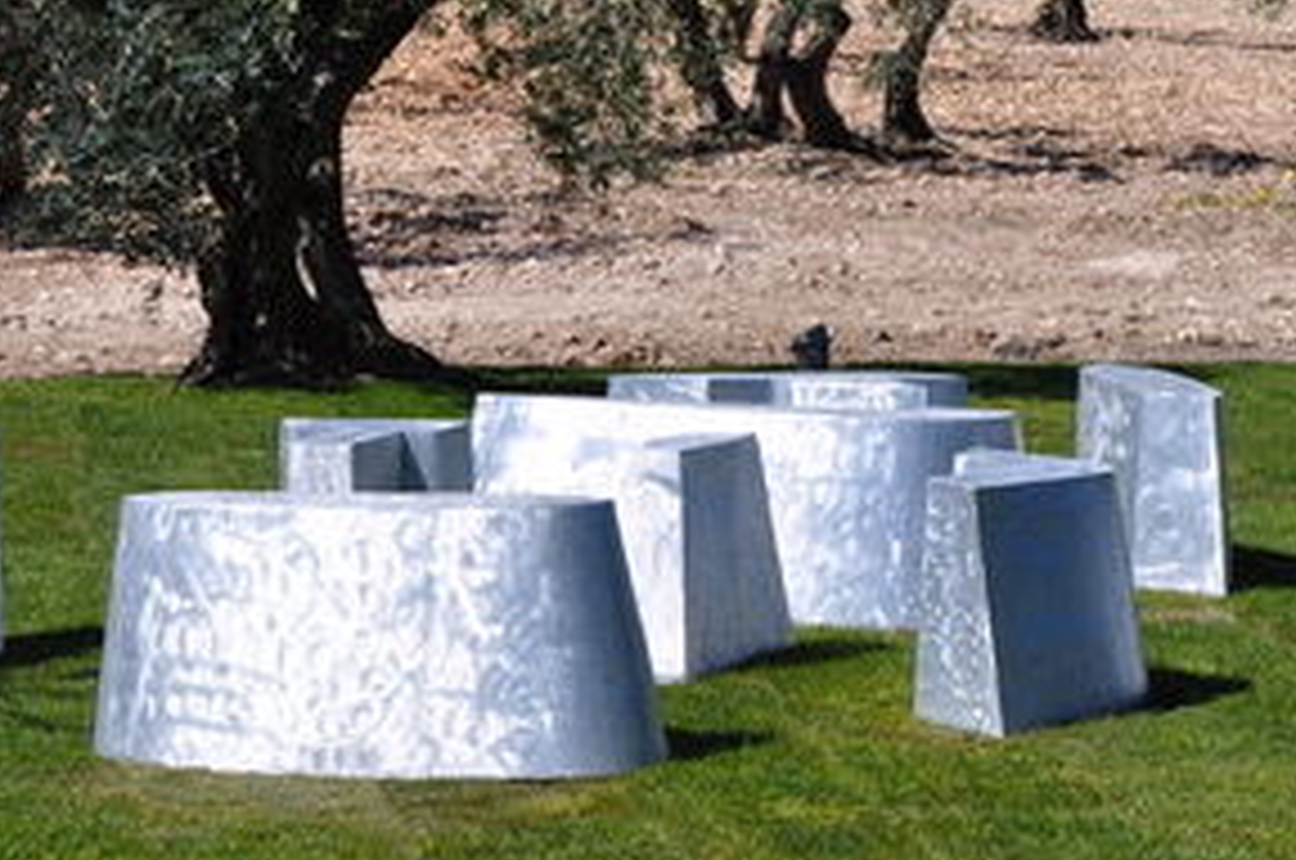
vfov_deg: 9.1
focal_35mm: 150
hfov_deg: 13.6
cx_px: 1112
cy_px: 344
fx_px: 5395
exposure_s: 1/400
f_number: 11
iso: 200
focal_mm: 45
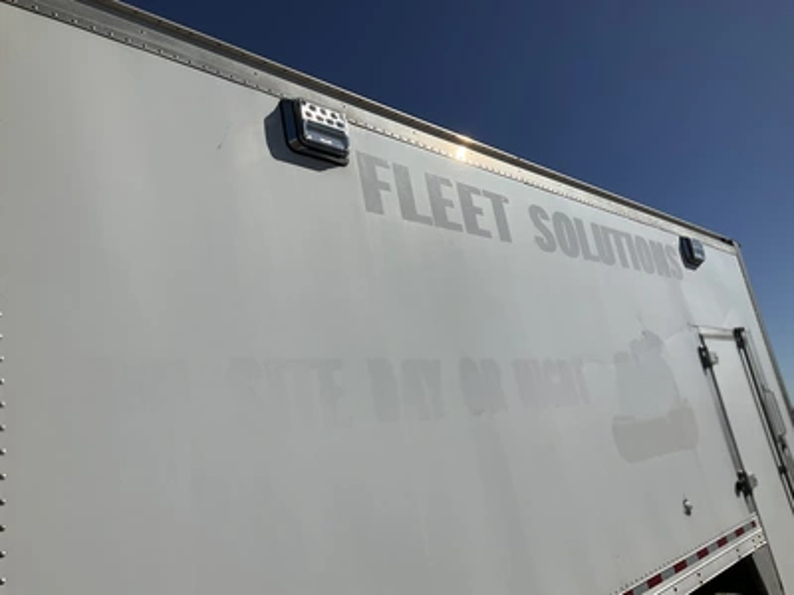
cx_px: 397
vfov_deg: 48.2
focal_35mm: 29
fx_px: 665
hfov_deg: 61.7
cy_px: 298
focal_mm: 3
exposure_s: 1/7407
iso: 25
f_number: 1.8
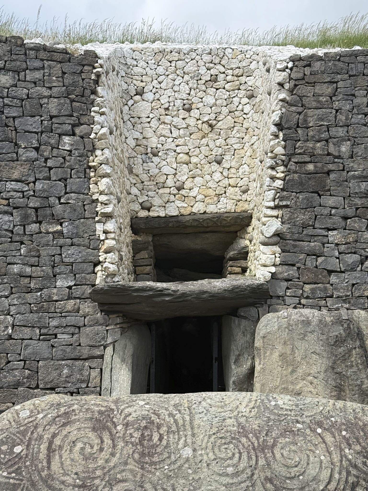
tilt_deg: +10.1
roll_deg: -1.7
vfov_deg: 39.7
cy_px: 246
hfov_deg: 30.3
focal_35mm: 48
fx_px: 680
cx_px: 184
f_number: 1.78
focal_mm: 6.76
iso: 100
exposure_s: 1/2976
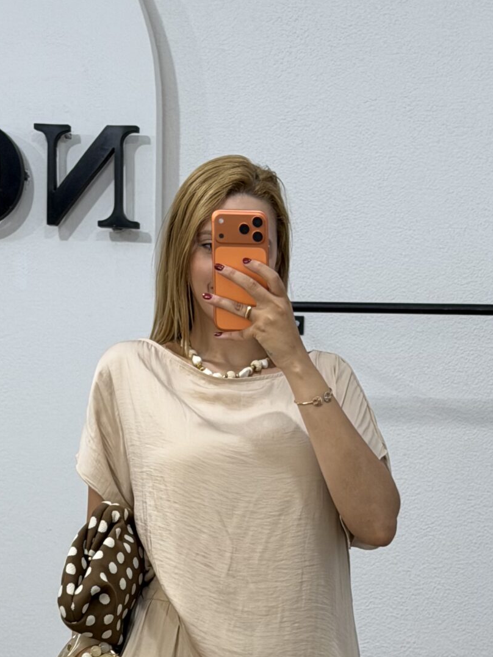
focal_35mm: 114
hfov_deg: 13.0
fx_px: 2166
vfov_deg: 17.0
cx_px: 149
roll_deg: -1.7
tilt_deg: -20.6
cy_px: 613
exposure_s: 1/100
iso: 80
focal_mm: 6.76
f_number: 1.78
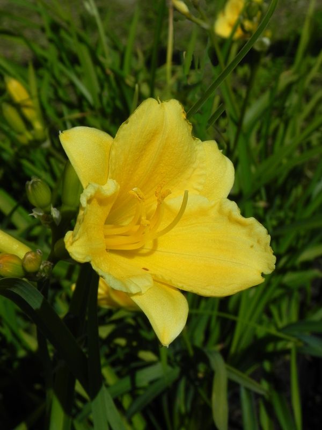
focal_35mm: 58
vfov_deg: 33.2
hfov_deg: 25.2
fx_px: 719
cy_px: 215
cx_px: 161
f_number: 6.3
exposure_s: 1/2000
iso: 160
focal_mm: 10.3
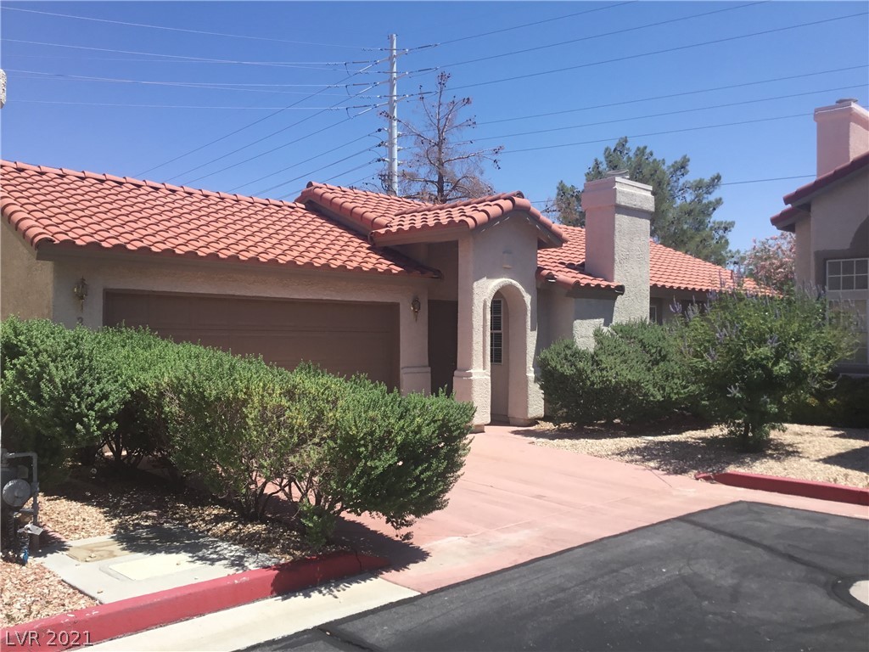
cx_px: 434
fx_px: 778
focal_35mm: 31
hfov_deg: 58.4
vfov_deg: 45.4
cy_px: 326
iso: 25
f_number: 2.4
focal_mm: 3.3
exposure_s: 1/1217
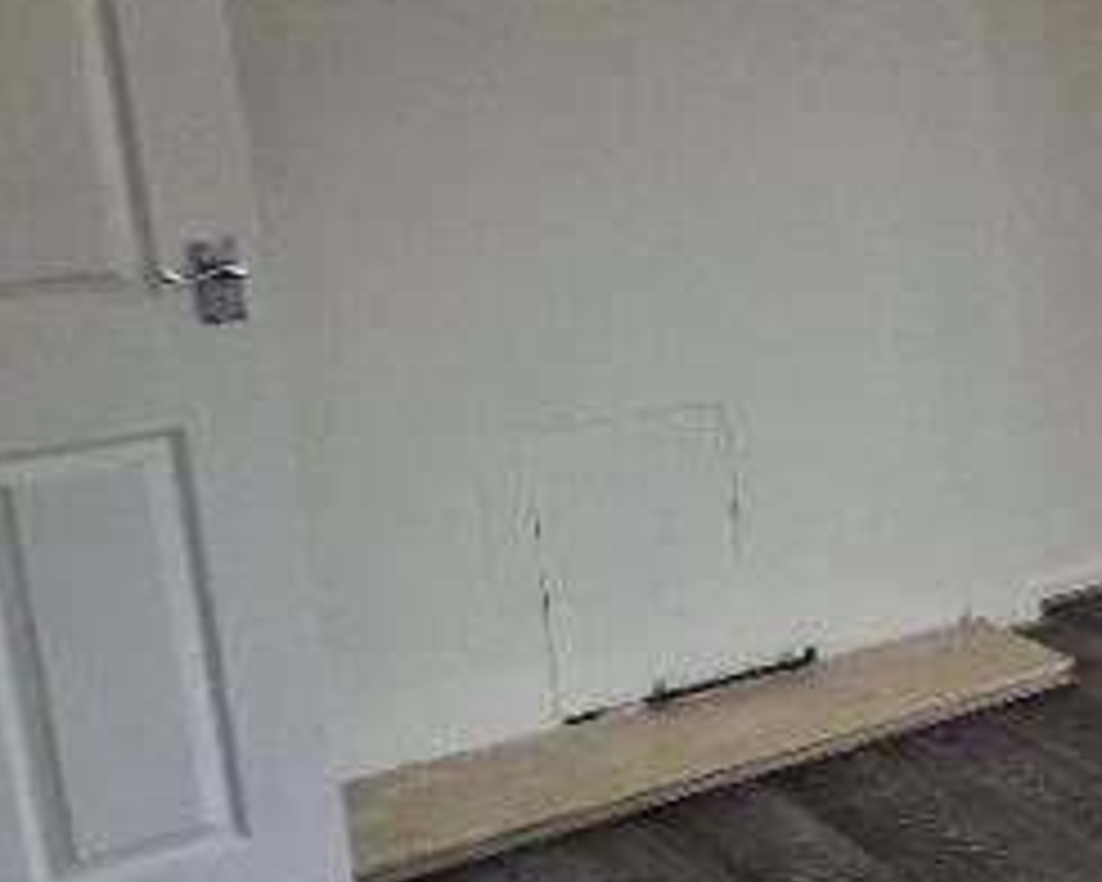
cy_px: 328
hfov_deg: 22.0
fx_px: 1729
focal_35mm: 53
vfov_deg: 28.5
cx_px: 1979
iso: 50
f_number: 2.2
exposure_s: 1/113
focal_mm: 2.2
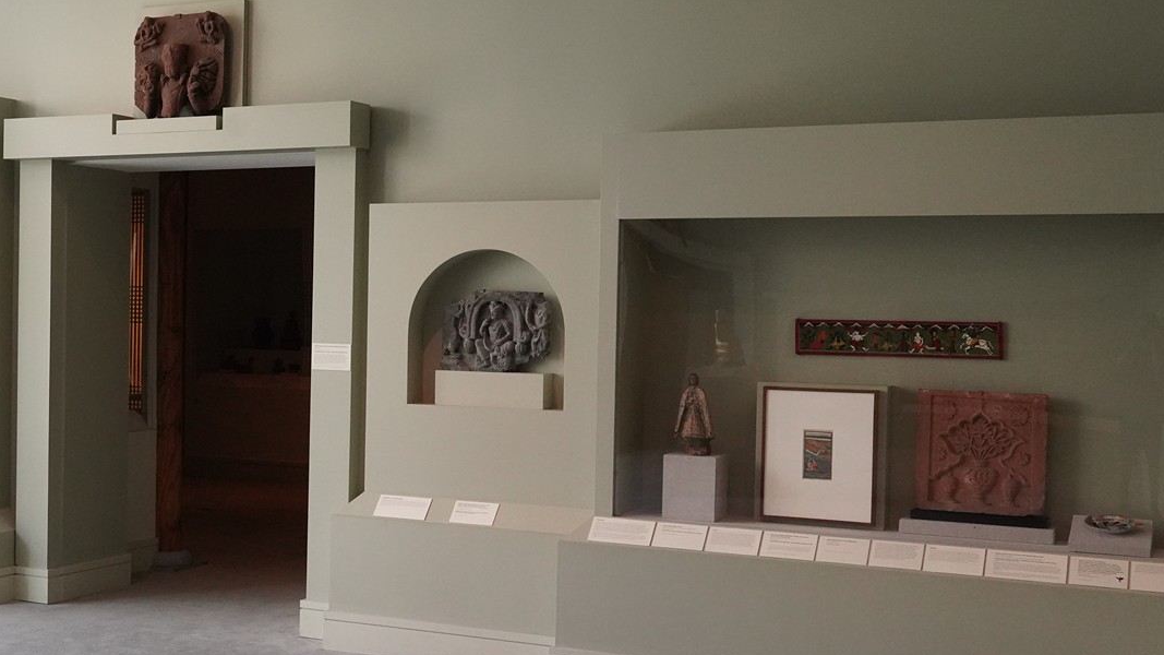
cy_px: 340
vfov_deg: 21.8
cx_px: 128
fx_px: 1697
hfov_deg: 35.7
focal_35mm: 55
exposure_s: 1/100
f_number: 8
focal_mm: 28
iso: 4000
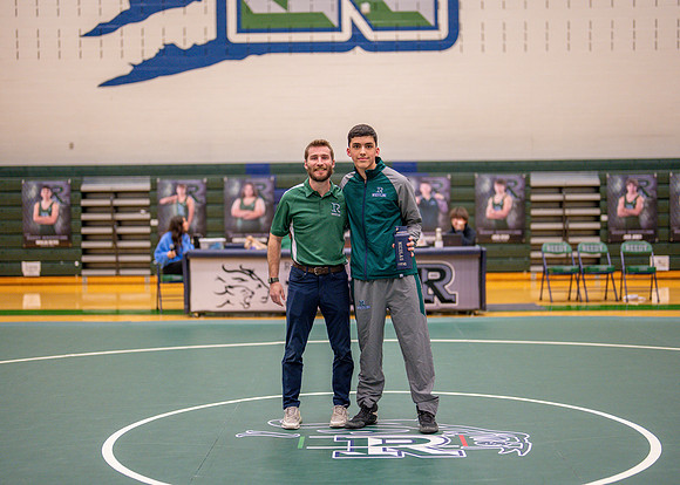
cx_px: 327
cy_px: 238
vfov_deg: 24.2
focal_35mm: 59
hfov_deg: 33.4
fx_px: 1132
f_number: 1.2
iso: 1000
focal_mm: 50
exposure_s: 1/800
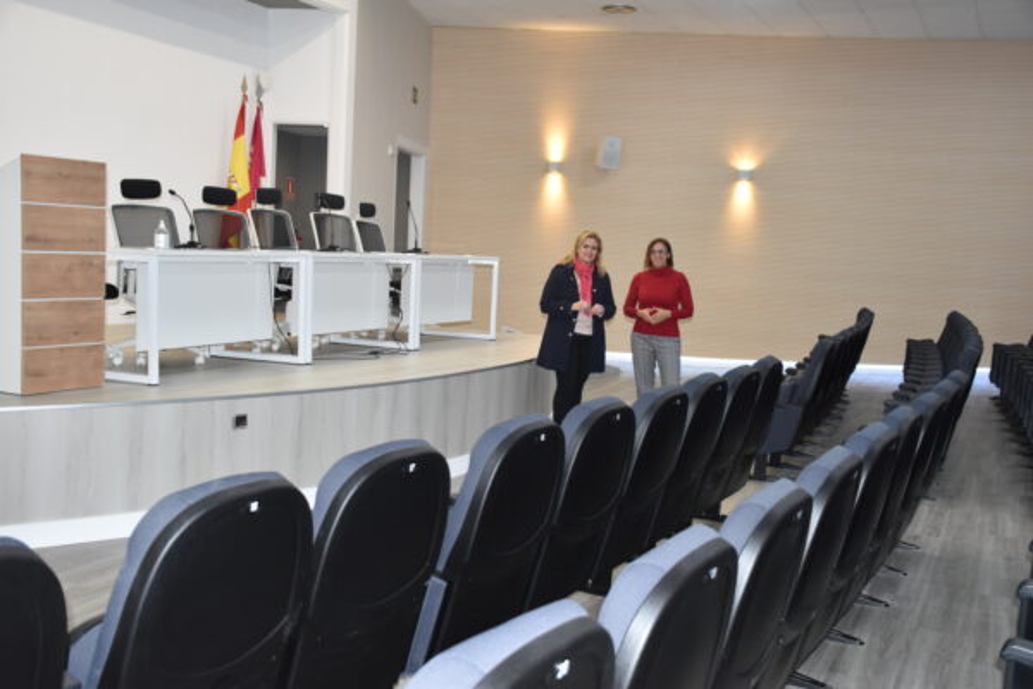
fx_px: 1033
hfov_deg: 53.1
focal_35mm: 36
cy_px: 344
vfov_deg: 36.9
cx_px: 516
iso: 800
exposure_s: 1/60
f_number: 4
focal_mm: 24
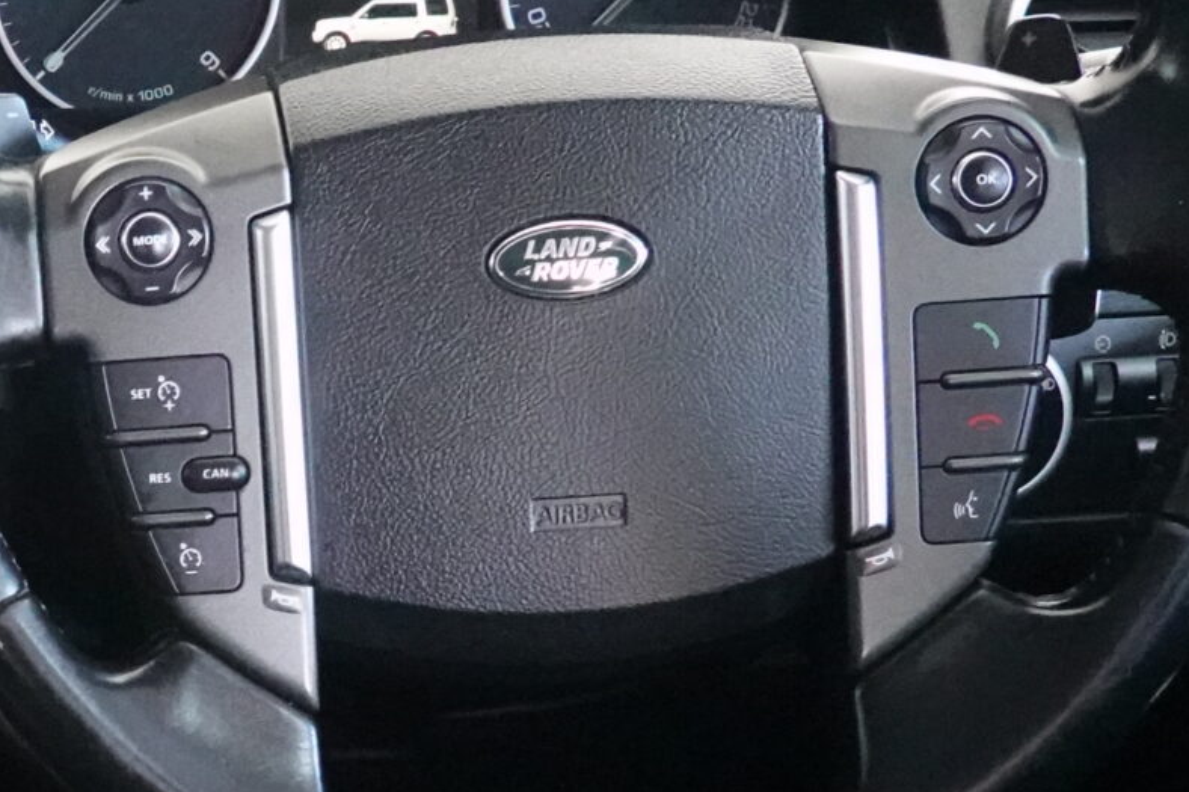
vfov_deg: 17.2
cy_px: 720
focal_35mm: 78
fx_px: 2575
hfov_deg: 24.2
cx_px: -146
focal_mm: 9
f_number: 2.8
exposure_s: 1/40
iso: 5000
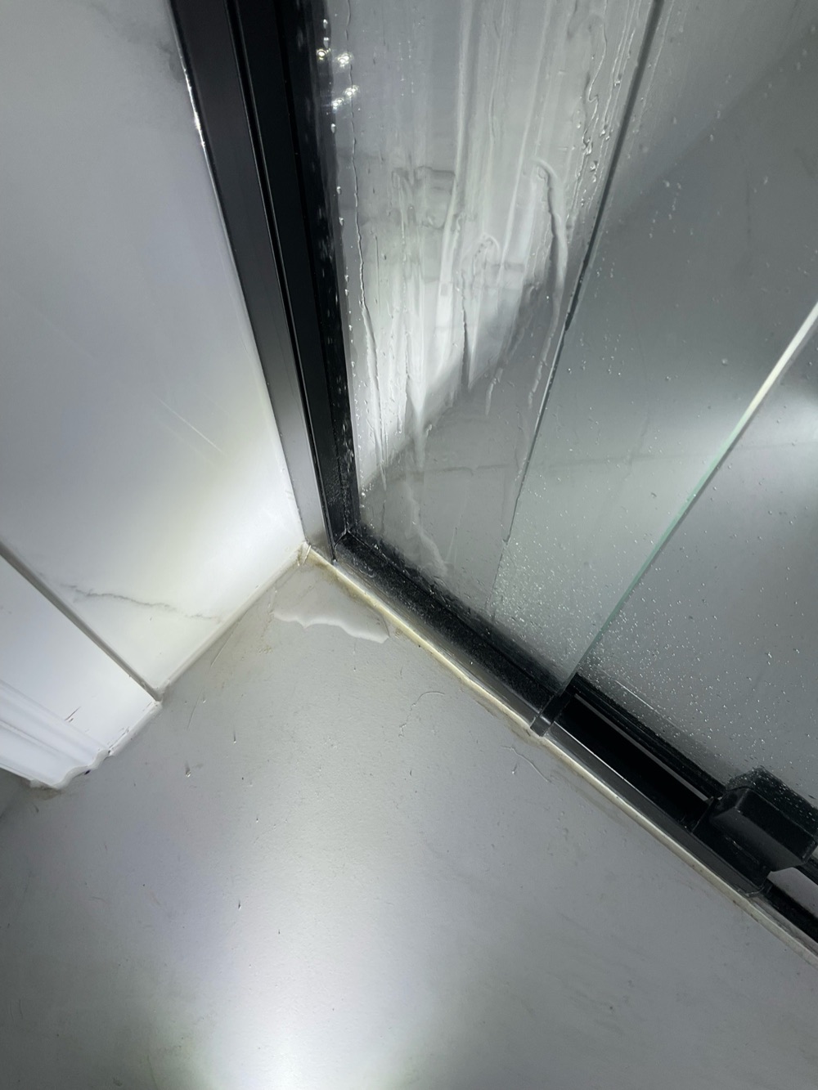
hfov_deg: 48.2
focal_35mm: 29
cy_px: 545
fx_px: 914
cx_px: 409
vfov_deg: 61.7
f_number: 1.8
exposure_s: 1/613
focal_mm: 3
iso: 16
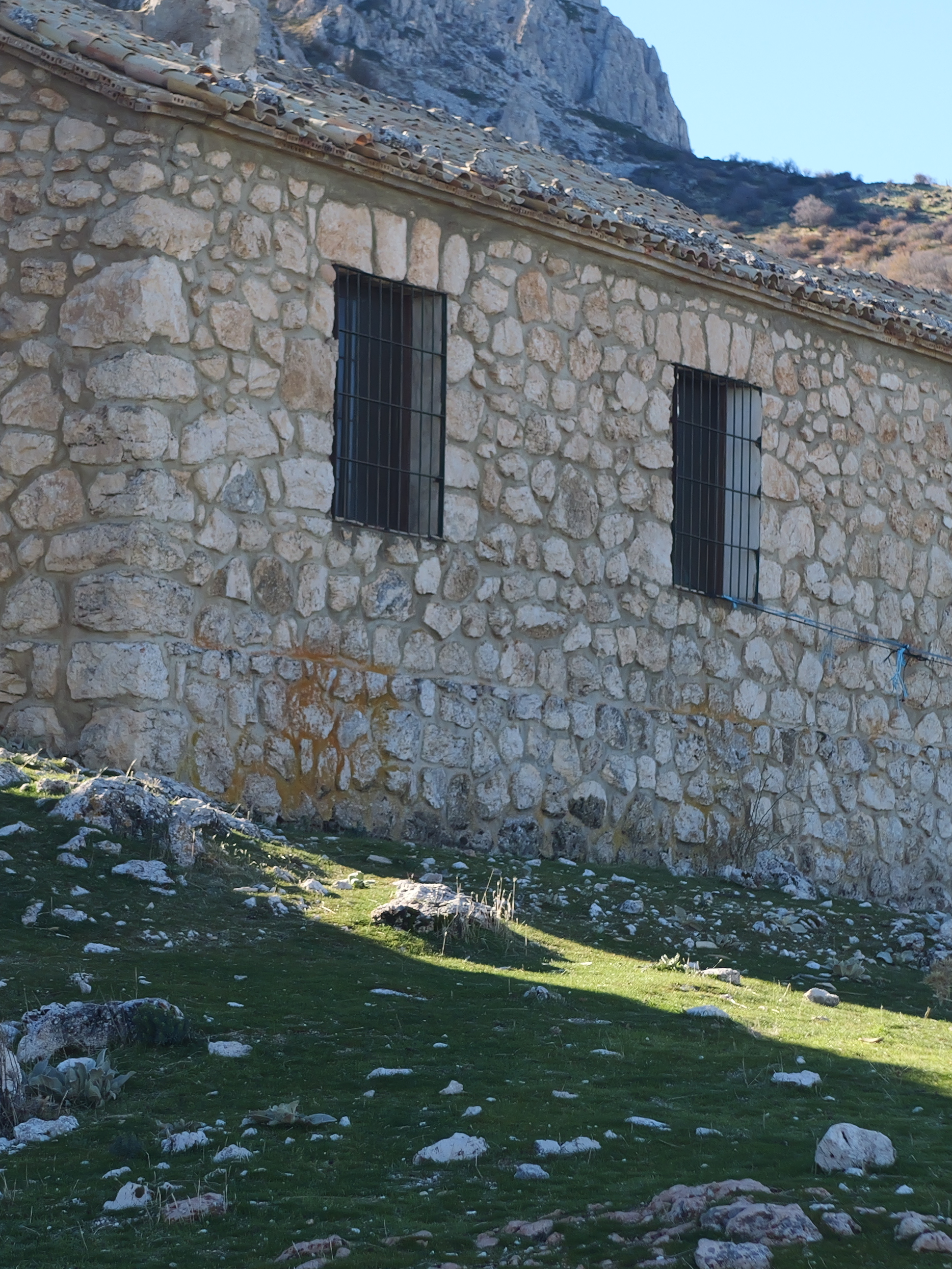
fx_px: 4253
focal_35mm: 116
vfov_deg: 17.0
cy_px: 563
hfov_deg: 12.8
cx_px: 471
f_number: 3.2
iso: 100
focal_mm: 25
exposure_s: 1/400
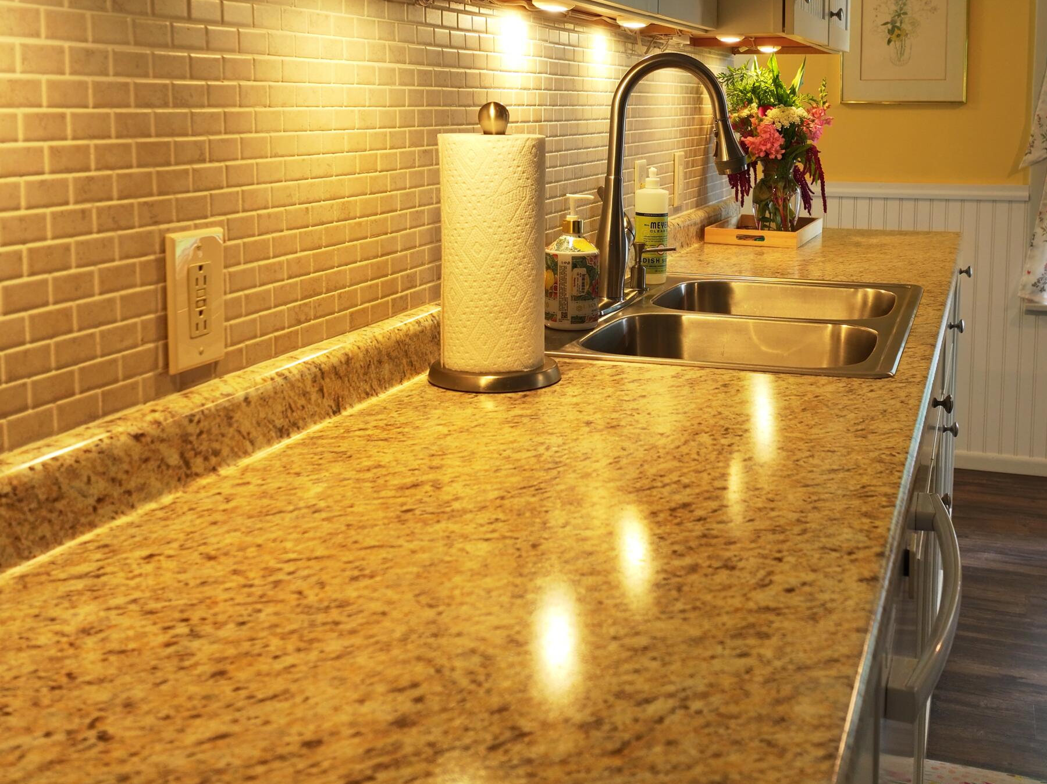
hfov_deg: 46.5
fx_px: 1209
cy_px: 234
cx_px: 631
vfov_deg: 35.4
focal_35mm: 40
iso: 130
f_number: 2.8
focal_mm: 12.29
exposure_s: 1/15
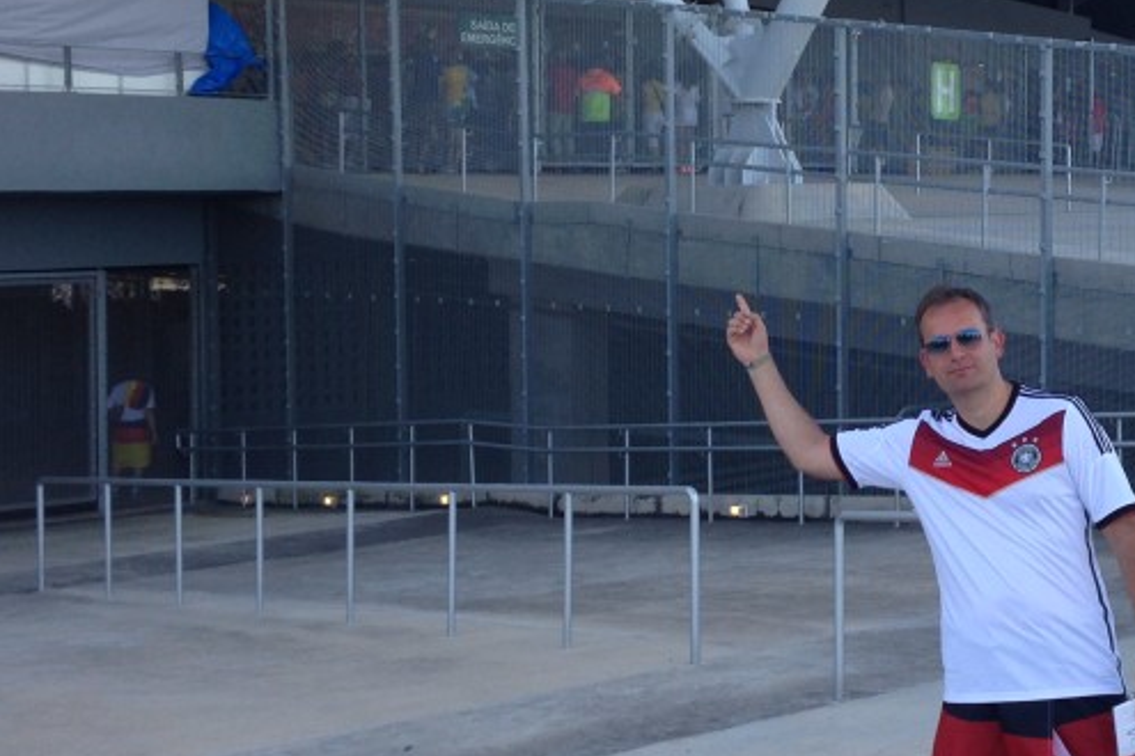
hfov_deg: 28.0
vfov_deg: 19.2
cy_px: 298
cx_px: 878
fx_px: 2238
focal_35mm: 71
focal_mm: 4.12
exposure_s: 1/313
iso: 50
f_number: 2.4
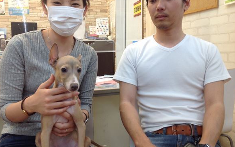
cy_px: 65
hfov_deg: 51.5
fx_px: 243
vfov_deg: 33.6
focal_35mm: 38
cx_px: 116
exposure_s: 1/40
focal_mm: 4.28
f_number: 2.4
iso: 64
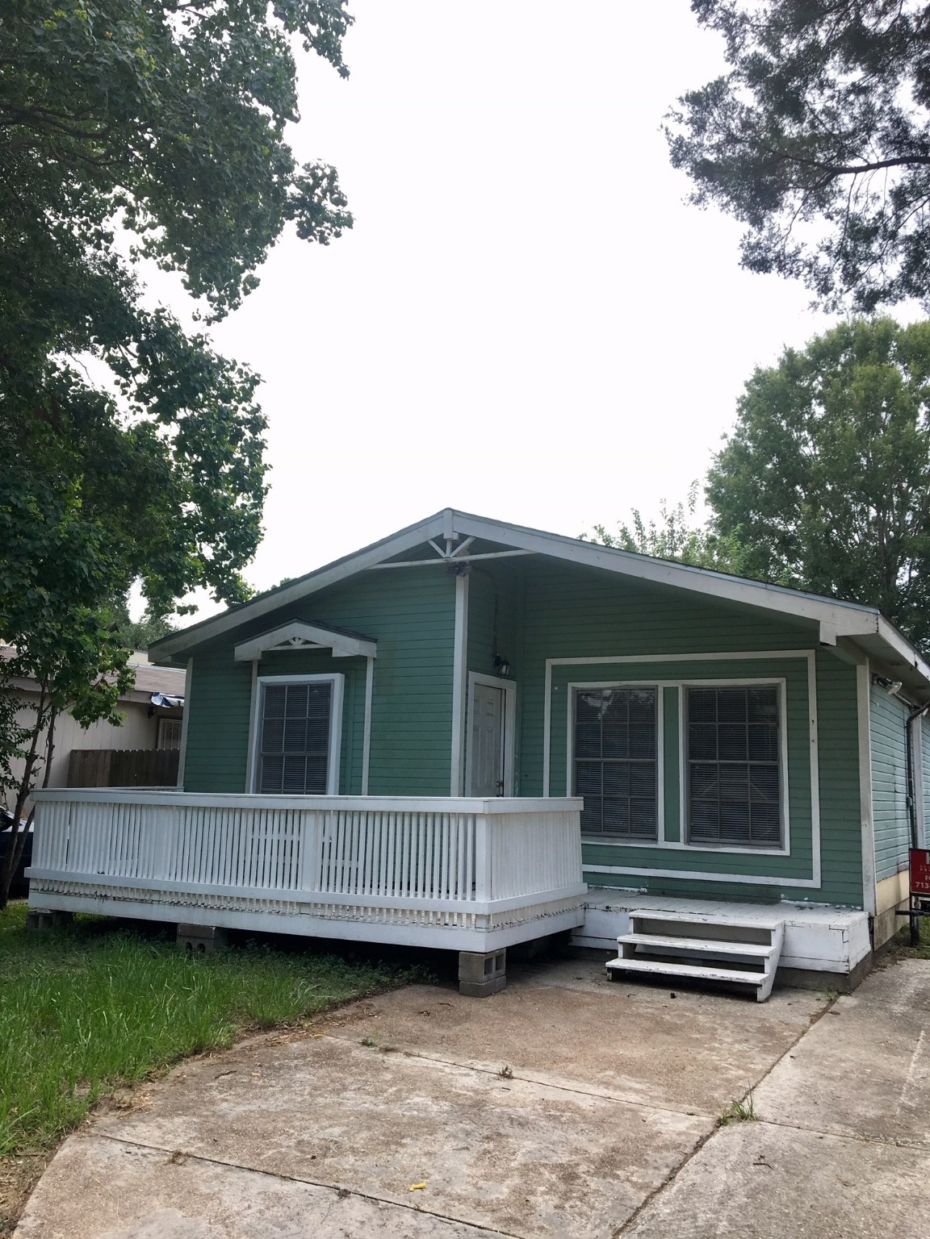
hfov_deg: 48.2
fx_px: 1039
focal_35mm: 29
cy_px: 620
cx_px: 465
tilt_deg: +10.0
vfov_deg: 61.7
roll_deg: -0.6
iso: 25
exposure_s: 1/249
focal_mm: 4.15
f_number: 2.2
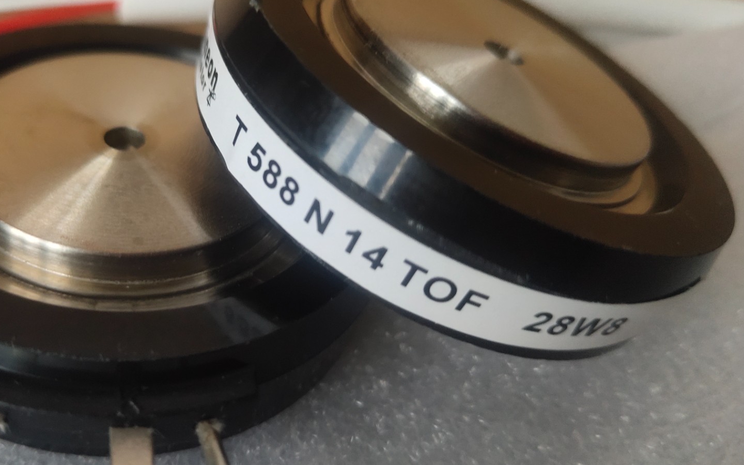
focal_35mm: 41
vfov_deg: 31.2
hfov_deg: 47.7
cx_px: 269
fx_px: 831
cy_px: 229
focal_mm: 4.27
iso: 390
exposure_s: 1/33
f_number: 1.8
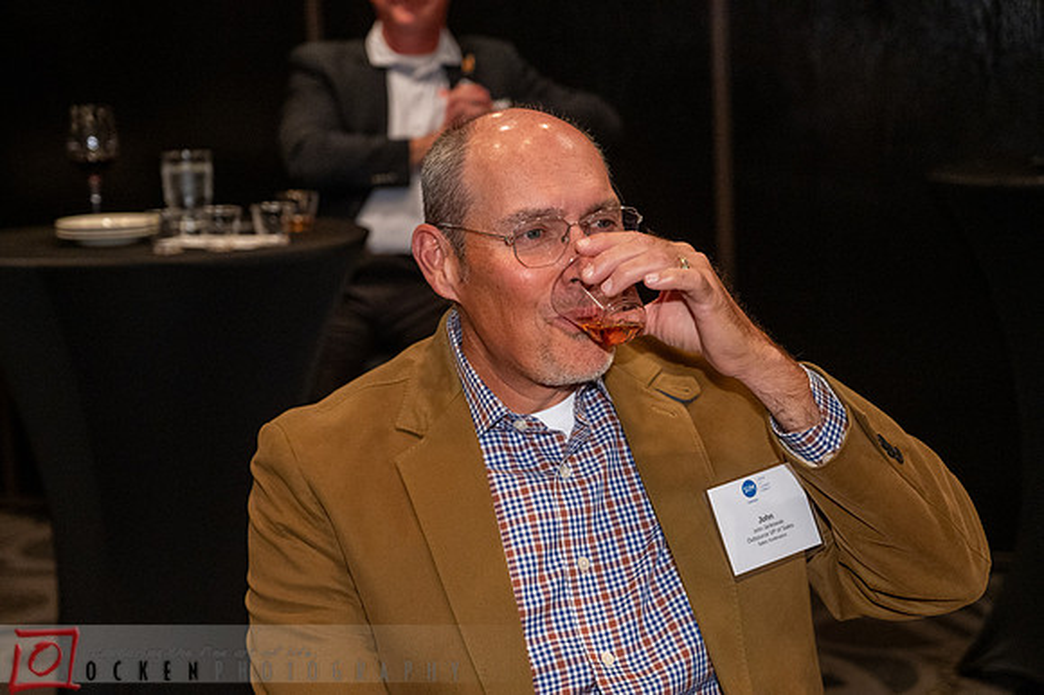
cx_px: 522
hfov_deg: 34.0
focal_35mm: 59
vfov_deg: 23.0
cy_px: 348
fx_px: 1710
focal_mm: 59
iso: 5000
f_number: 4
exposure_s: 1/60
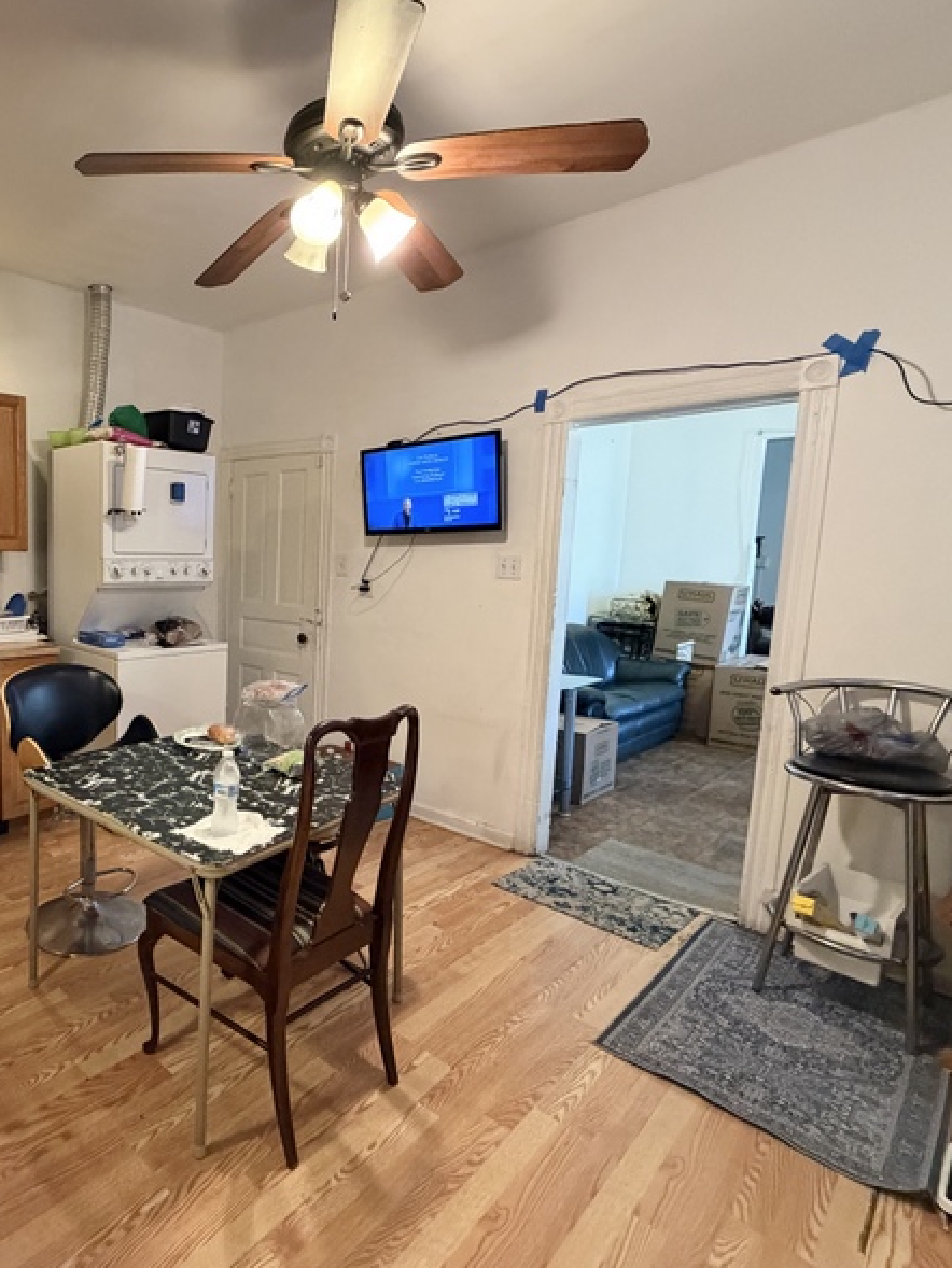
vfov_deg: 84.7
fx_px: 696
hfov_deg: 63.2
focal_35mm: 19
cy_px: 631
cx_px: 200
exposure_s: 1/60
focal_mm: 2.22
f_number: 2.2
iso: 640
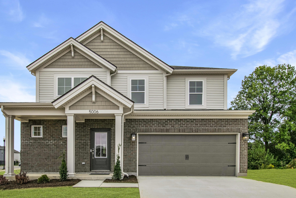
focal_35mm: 22
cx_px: 118
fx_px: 181
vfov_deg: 57.2
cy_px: 104
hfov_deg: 77.7
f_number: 9
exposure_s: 1/320
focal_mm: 12
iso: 200
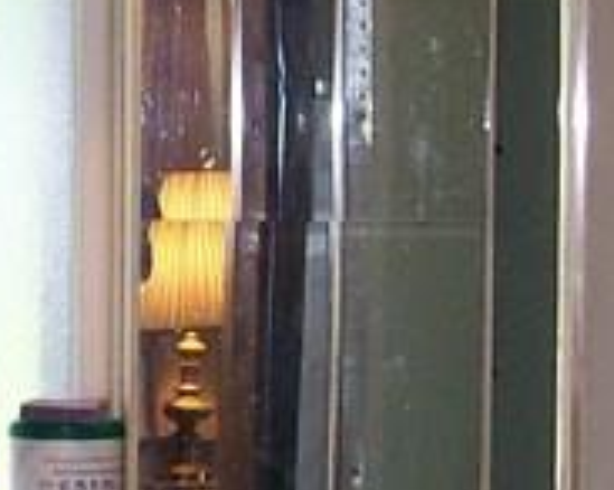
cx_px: -208
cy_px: 732
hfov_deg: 9.6
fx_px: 3576
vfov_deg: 7.7
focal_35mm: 197
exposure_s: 1/64
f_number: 2.7
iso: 140
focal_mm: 6
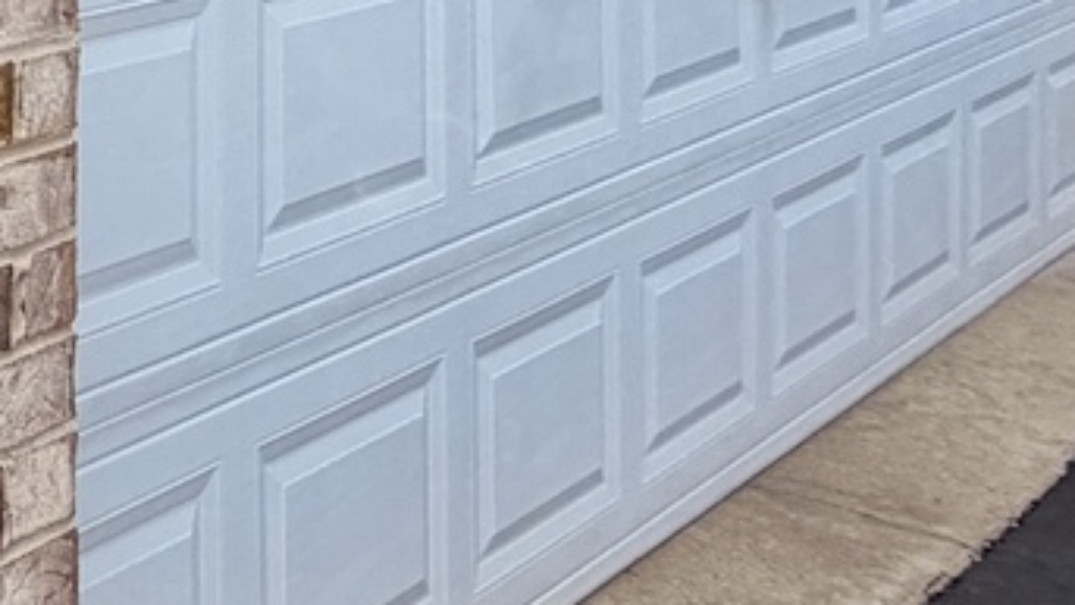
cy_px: -530
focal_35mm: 64
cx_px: -1097
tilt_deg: +0.2
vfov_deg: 15.7
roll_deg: -0.7
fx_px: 1824
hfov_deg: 19.0
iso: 40
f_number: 2.2
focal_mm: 2.22
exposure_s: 1/686
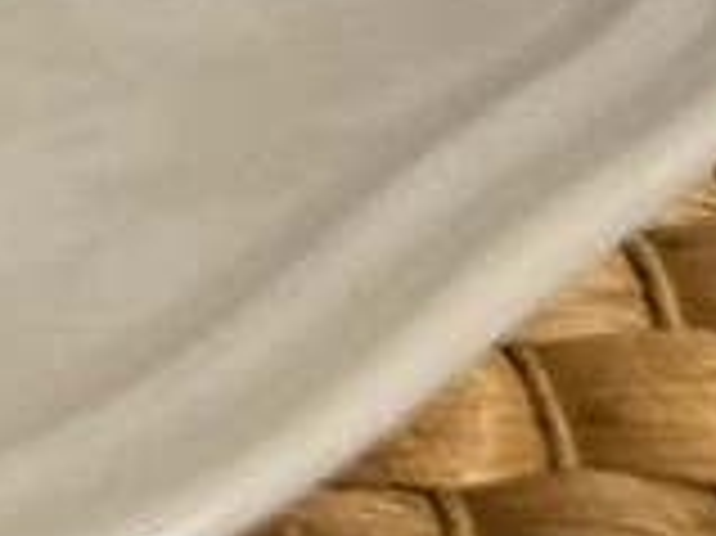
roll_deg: +3.0
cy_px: -513
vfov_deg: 9.8
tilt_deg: -42.0
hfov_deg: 11.9
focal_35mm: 141
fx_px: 2914
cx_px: -883
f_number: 1.8
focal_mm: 3.99
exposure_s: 1/50
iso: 250
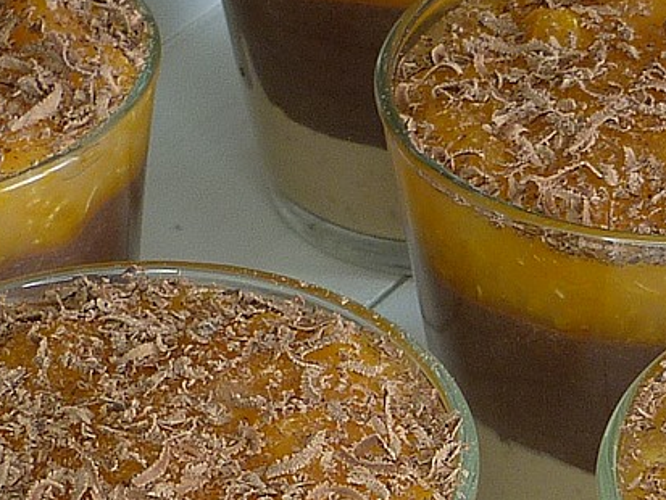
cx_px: 624
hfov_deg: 11.5
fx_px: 3291
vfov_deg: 8.6
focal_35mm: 171
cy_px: 563
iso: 80
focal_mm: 6.4
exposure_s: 1/30
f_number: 3
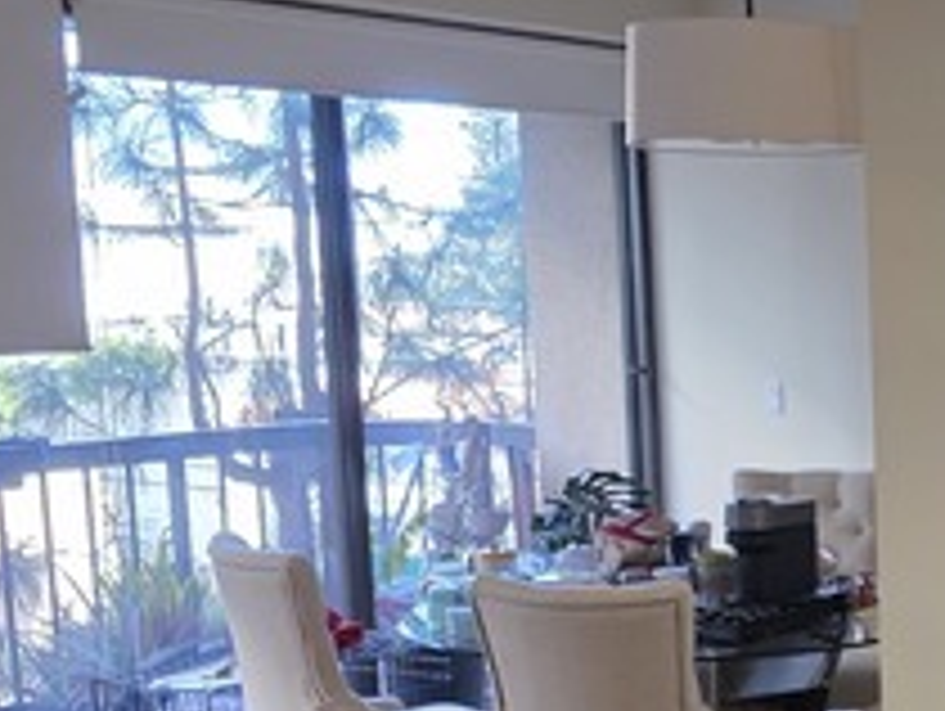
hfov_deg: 21.9
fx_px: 1995
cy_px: 508
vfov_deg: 20.1
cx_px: 1438
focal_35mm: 73
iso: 400
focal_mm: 6.3
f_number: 1.7
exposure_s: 1/120
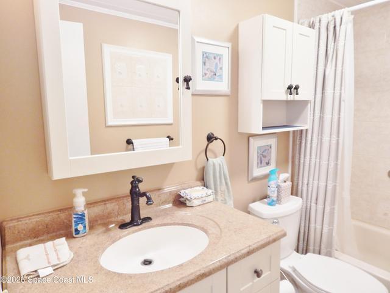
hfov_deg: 76.4
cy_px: 146
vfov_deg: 61.1
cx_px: 195
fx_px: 248
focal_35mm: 22
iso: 125
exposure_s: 1/40
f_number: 3
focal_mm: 4
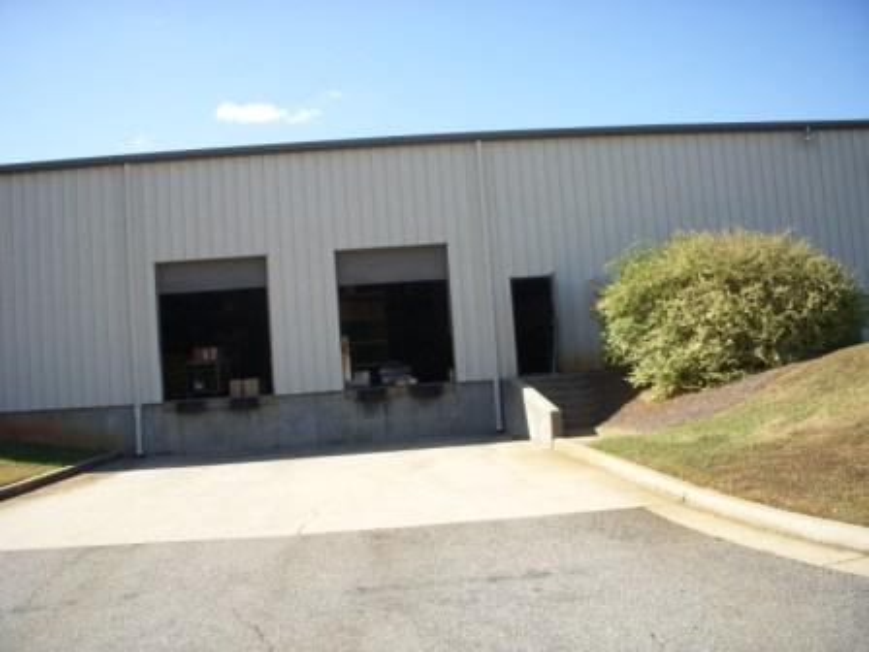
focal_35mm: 38
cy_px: 326
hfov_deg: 49.0
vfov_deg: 37.7
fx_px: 954
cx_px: 434
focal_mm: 6.3
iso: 100
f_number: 3.3
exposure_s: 1/500
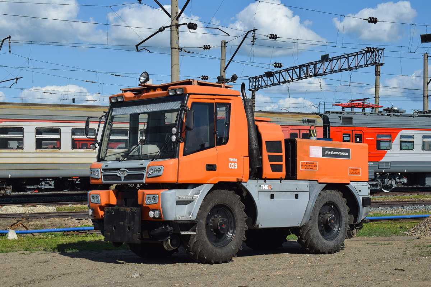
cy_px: 144
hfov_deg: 33.4
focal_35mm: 60
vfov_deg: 22.6
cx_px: 216
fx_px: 718
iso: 200
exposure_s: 1/1250
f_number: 7.1
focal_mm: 40
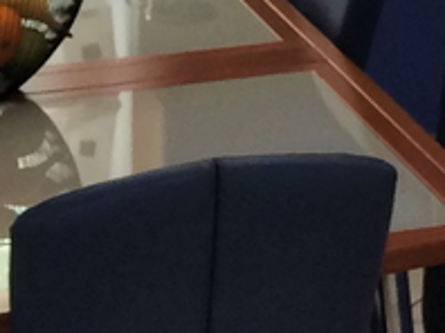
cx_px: 829
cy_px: -655
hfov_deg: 8.9
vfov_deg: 6.4
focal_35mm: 211
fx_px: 2709
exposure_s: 1/33
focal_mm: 4.15
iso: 40
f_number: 2.2
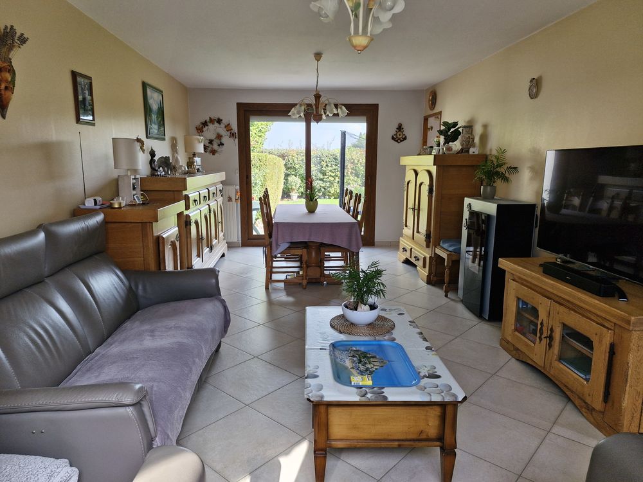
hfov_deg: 73.9
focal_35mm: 23
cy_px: 241
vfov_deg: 58.9
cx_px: 322
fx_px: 427
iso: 80
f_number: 1.8
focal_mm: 5.54
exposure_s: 1/180
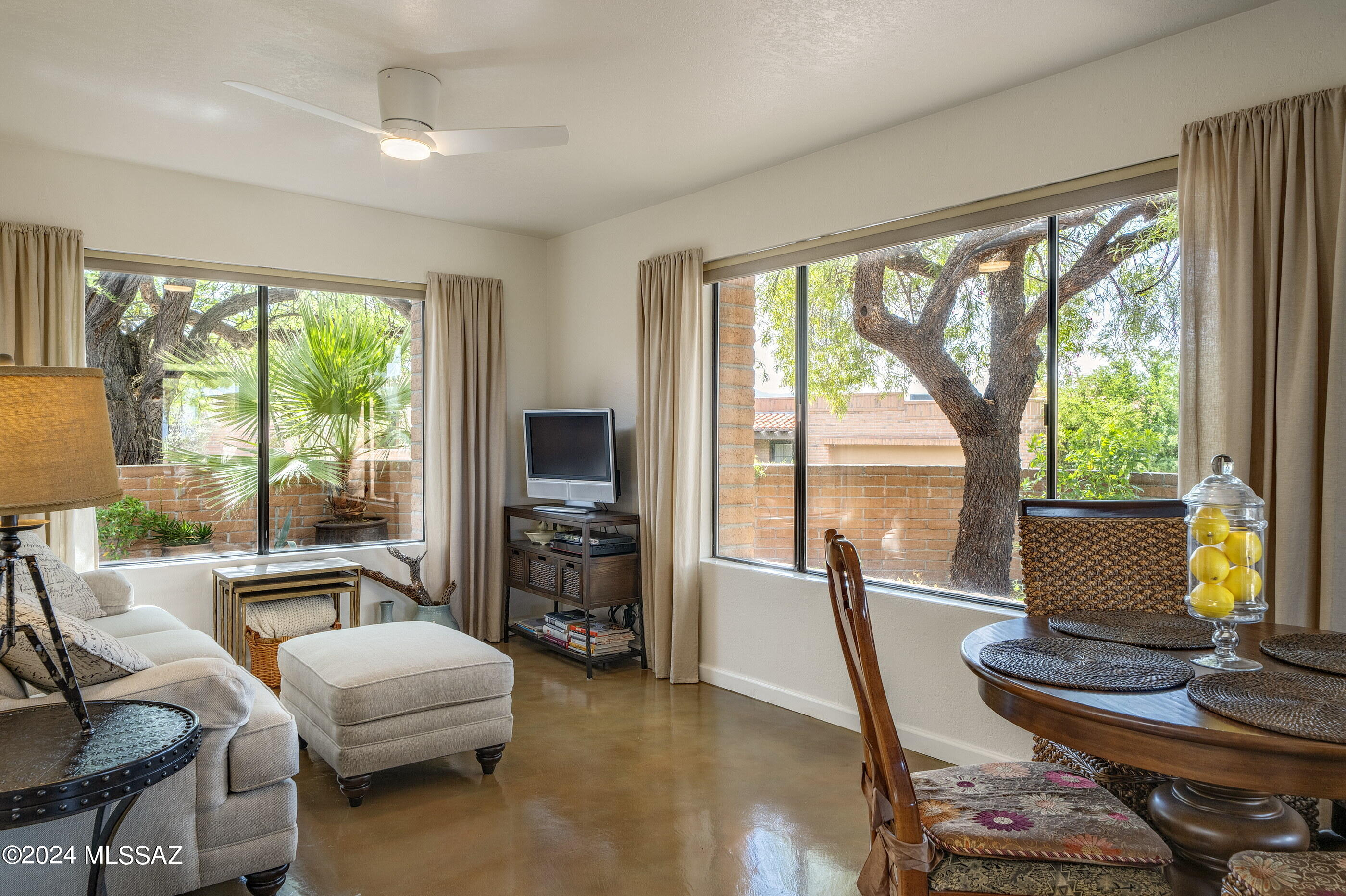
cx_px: 673
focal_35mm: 24
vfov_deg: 53.1
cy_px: 448
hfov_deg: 73.8
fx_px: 897
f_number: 10
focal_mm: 24
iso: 200
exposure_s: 1/30
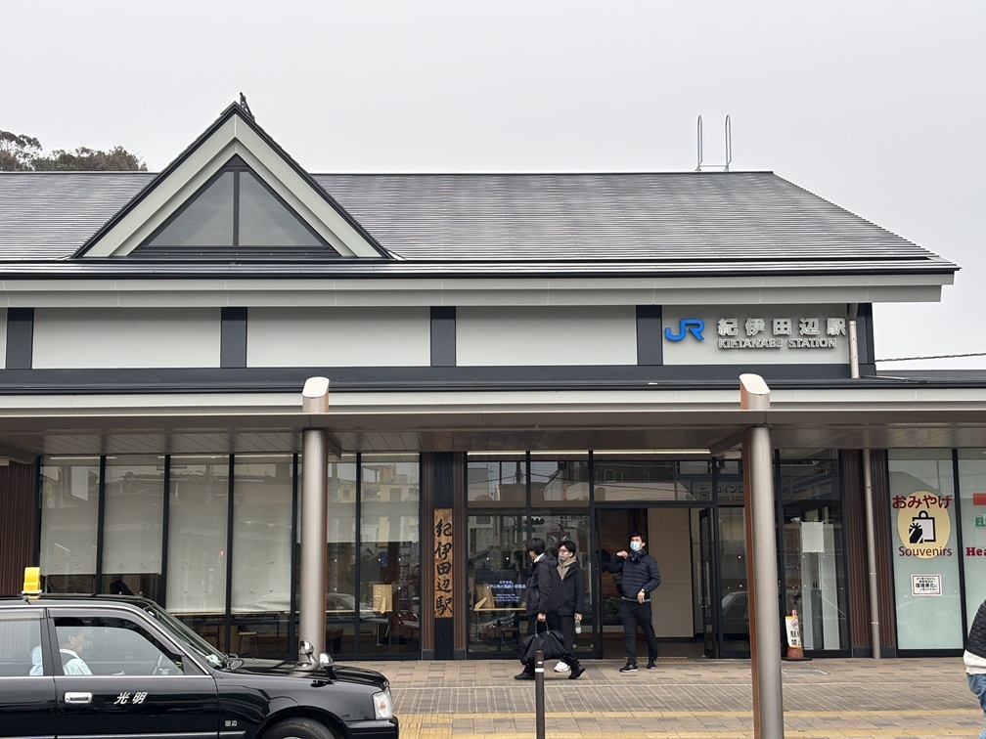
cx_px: 493
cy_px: 370
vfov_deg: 28.0
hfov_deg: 36.8
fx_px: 1481
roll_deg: +0.6
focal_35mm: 52
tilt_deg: +7.6
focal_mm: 5.96
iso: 32
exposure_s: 1/384
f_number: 1.6
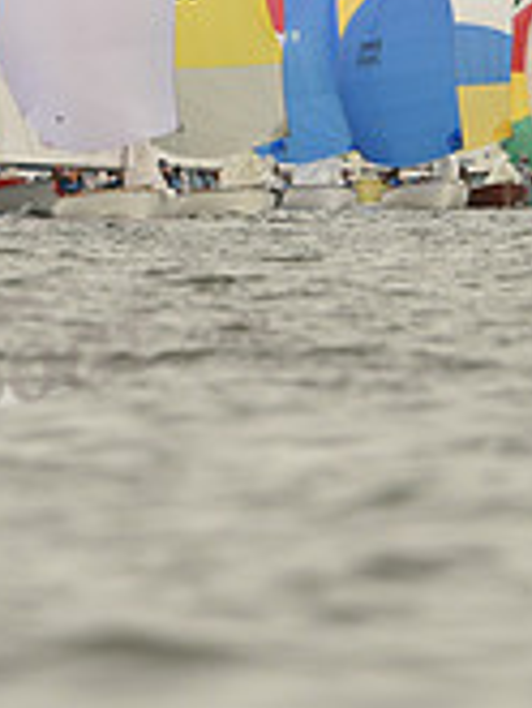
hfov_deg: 1.1
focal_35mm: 1352
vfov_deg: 1.5
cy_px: 101
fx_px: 27669
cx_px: 498
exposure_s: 1/1250
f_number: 7.1
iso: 320
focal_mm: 400
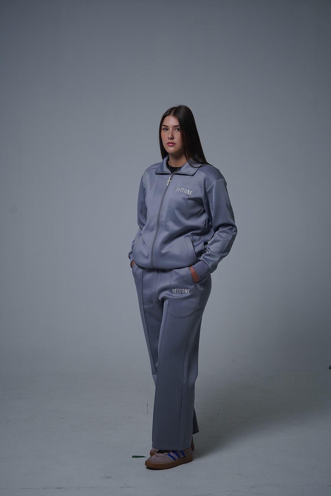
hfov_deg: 19.5
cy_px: 248
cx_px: 166
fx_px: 965
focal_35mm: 70
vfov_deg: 28.8
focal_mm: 70
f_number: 4
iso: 500
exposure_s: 1/200
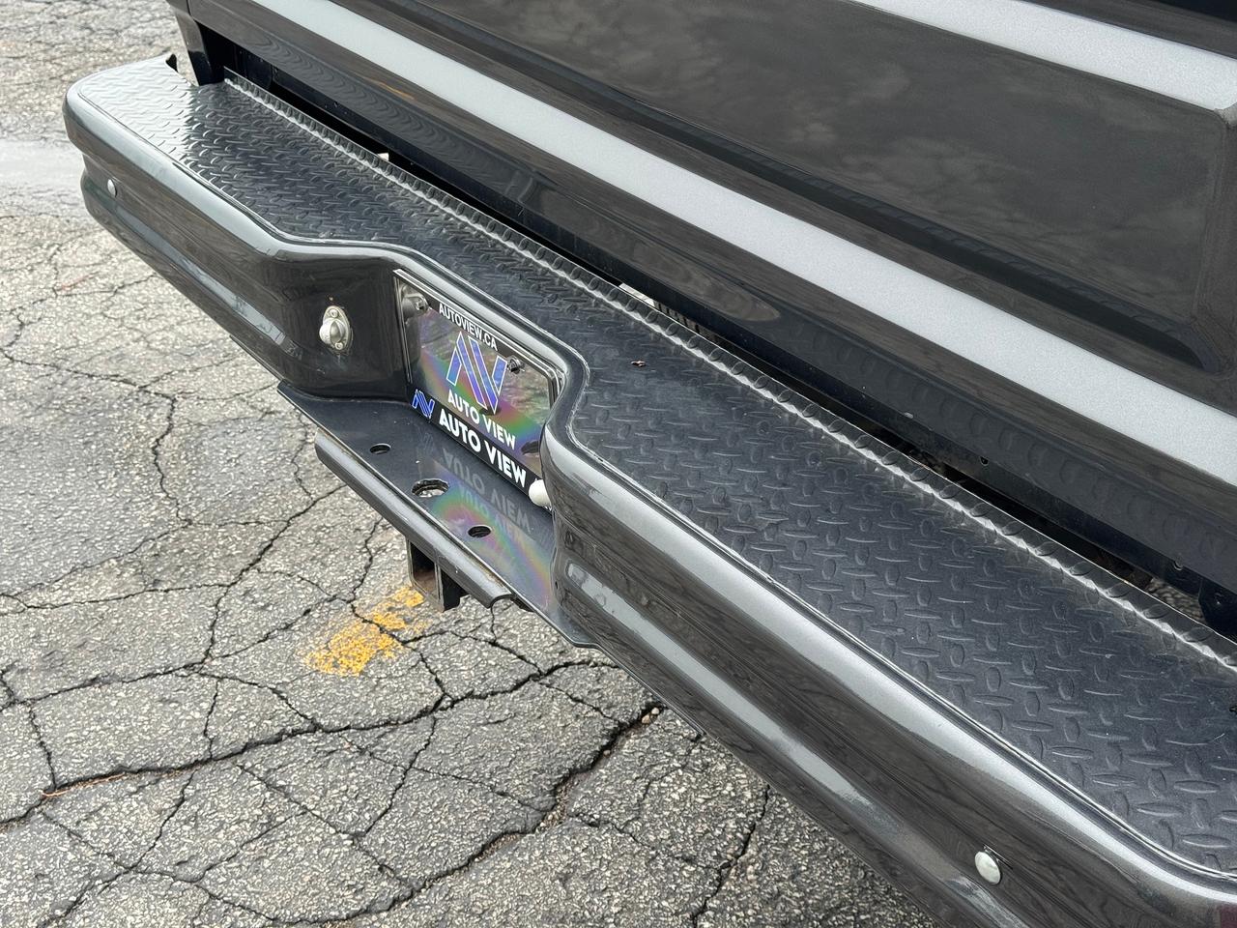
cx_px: 618
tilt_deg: -29.8
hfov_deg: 39.7
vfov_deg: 30.3
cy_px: 464
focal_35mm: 48
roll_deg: +2.0
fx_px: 1715
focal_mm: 6.76
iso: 50
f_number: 1.78
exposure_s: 1/197
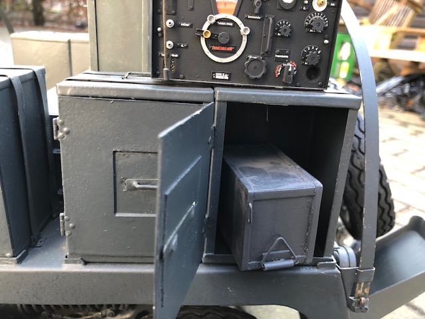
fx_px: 344
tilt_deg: -18.8
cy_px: 160
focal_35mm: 28
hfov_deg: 63.4
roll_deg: -6.0
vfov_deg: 49.7
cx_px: 212
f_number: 1.8
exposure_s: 1/33
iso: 32
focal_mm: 4
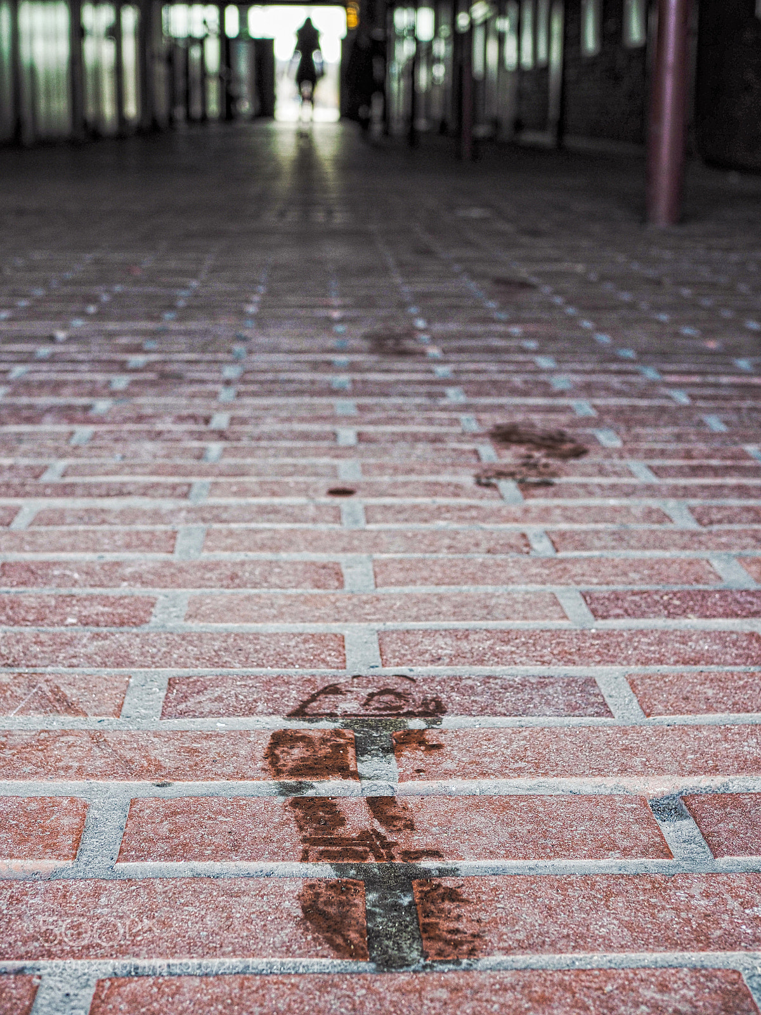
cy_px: 508
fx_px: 1466
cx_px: 380
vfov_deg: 38.2
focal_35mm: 50
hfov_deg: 29.1
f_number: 4
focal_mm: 25
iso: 200
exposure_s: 1/80
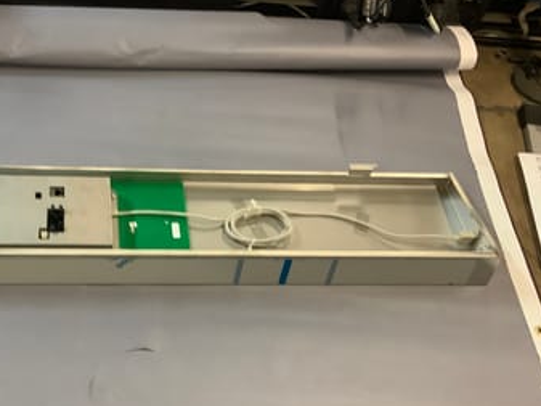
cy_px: 240
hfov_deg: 40.4
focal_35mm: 46
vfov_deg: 31.5
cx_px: 154
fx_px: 719
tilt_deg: -51.3
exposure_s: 1/33
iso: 320
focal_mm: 3.3
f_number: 2.4
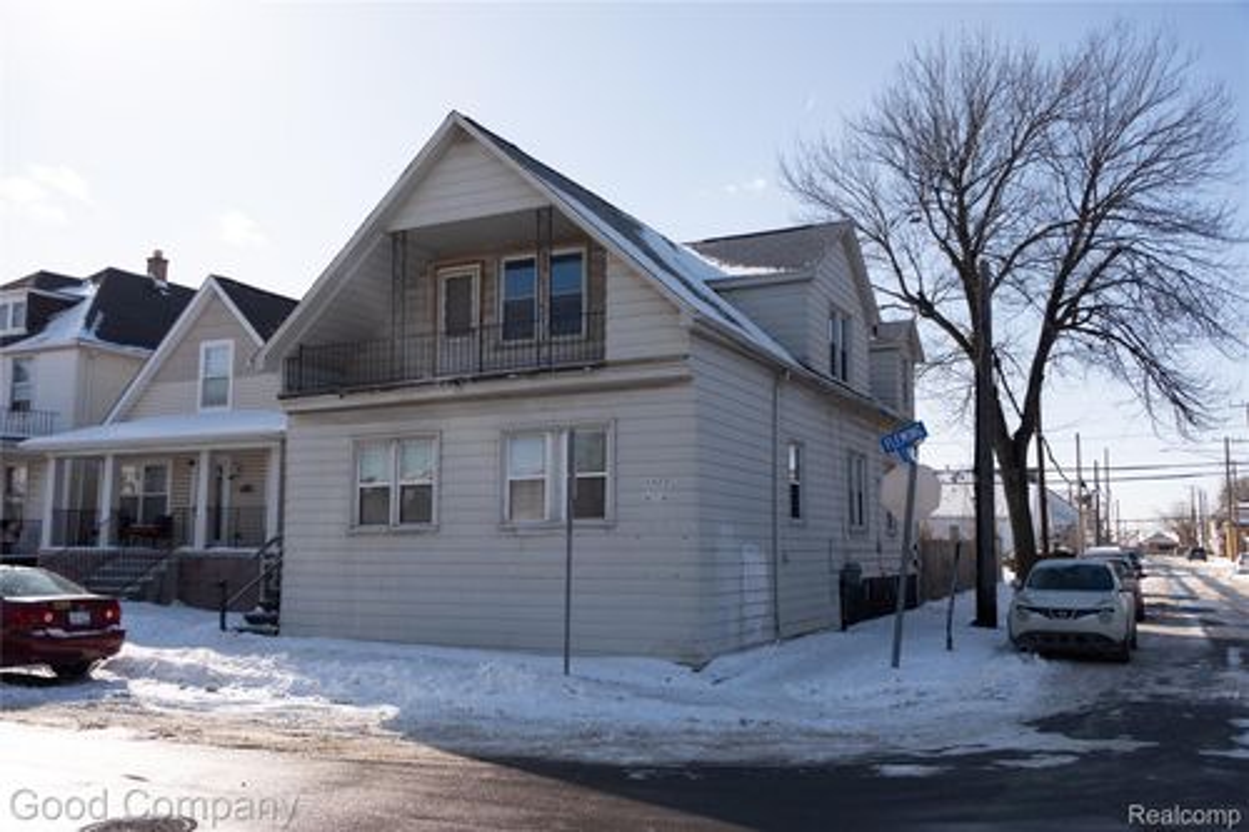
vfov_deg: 44.9
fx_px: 1006
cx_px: 624
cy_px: 416
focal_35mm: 29
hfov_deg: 63.7
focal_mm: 19.2
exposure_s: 1/1000
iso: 125
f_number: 4
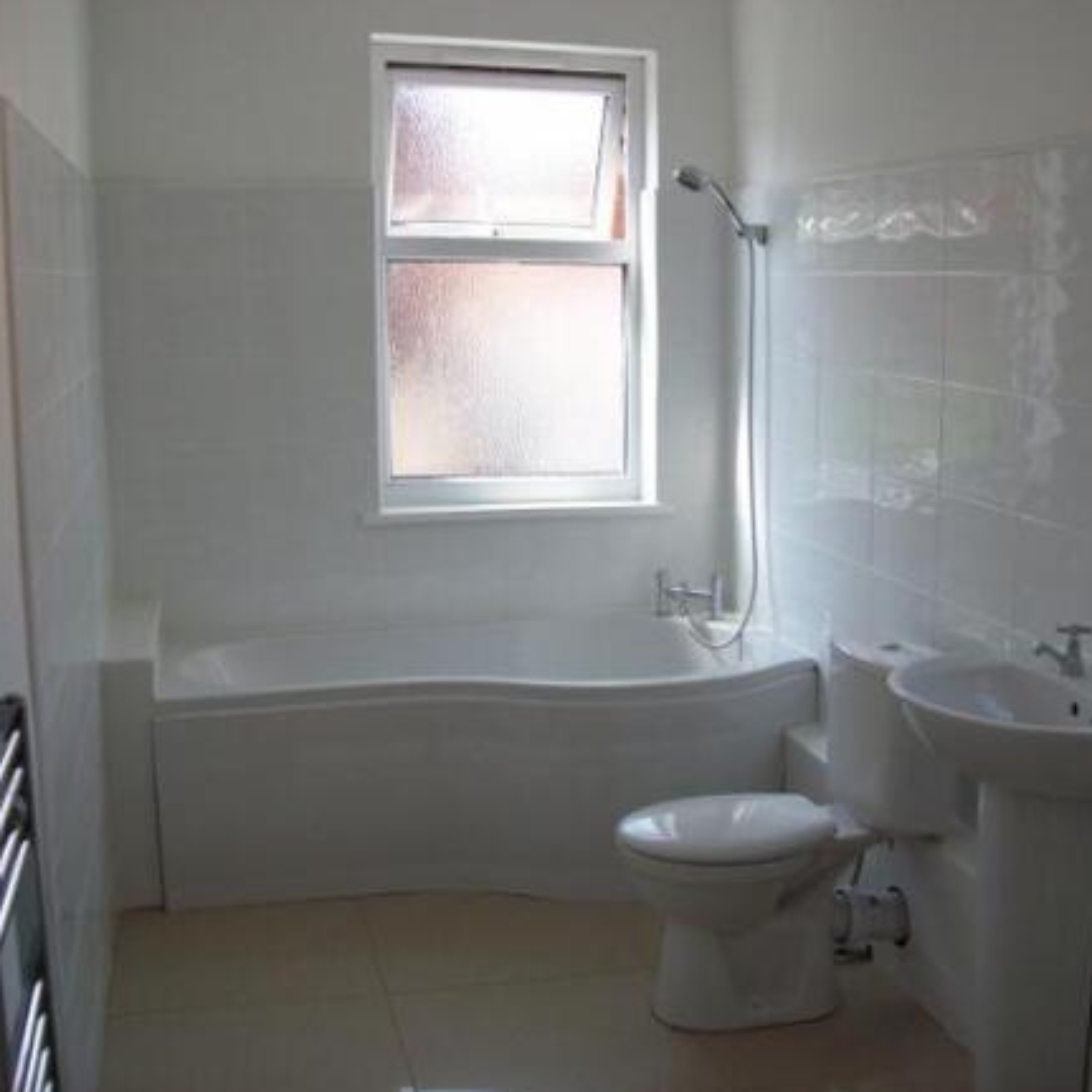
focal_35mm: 43
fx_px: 1535
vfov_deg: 39.2
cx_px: 640
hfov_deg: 39.0
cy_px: 546
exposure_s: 1/261
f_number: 2.7
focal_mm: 6
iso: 80
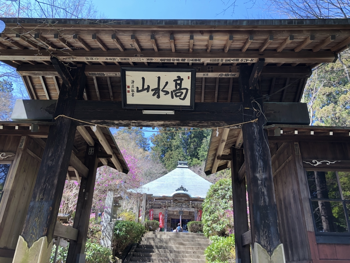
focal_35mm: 28
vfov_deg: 49.7
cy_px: 132
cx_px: 175
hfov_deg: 63.4
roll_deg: -1.4
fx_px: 283
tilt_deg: +26.6
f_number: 1.8
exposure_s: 1/120
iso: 25
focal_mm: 3.99
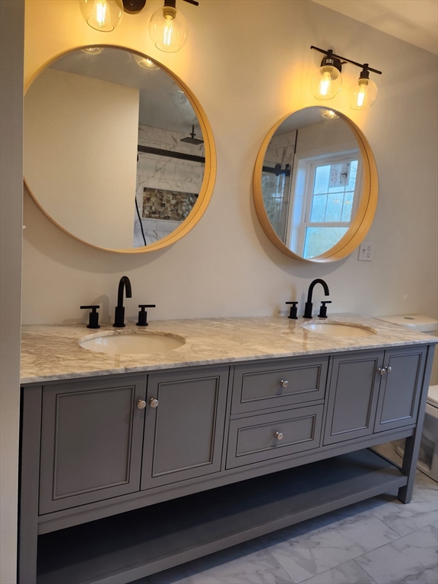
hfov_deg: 58.9
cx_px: 219
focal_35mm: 23
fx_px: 388
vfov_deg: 73.9
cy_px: 292
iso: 100
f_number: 1.8
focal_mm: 5.4
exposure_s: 1/120
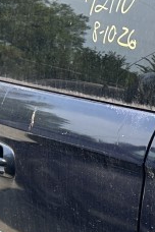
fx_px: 982
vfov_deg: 13.2
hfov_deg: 8.3
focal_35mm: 152
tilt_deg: -16.9
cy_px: 257
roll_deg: -1.1
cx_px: 359
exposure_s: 1/1869
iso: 50
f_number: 1.5
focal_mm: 5.7
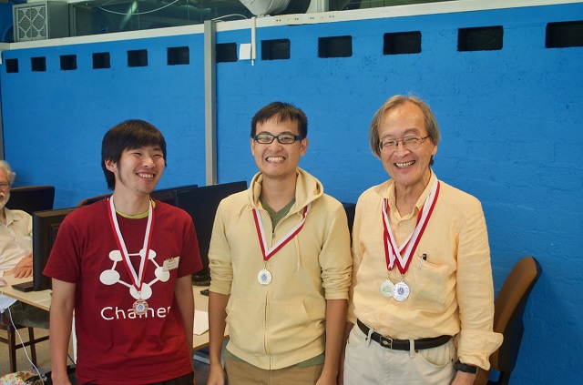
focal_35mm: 42
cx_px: 292
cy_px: 192
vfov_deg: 31.7
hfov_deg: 46.5
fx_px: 678
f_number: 4.5
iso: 400
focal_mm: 28
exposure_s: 1/60
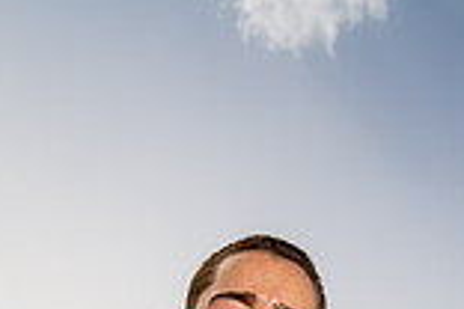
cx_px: 235
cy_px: 660
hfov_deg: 27.0
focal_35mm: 75
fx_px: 967
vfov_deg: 14.4
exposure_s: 1/1250
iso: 100
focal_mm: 26
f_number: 4.5
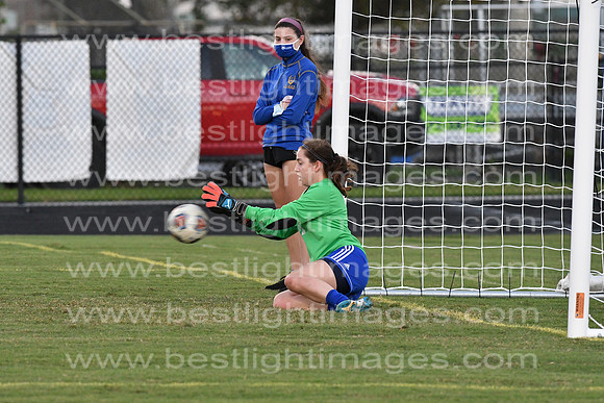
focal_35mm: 450
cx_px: 302
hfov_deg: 4.6
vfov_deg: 3.1
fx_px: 7551
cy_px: 202
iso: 3200
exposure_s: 1/400
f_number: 5.6
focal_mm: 300
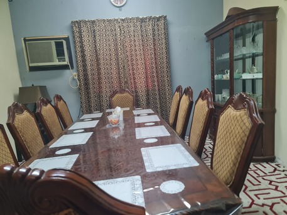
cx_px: 144
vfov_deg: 54.9
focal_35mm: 25
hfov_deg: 69.4
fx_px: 207
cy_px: 108
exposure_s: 1/40
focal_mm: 7
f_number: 1.8
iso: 500
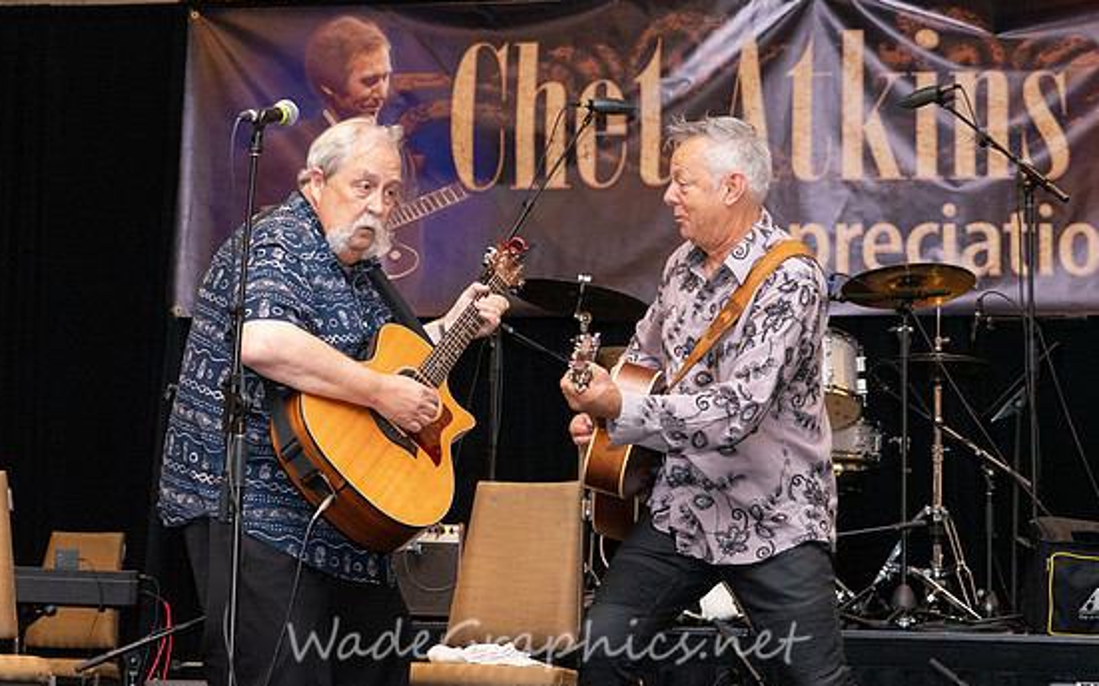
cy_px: 301
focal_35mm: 86
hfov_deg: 24.1
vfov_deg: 15.2
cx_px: 532
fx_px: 2575
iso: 4000
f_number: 5
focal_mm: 66
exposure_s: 1/200
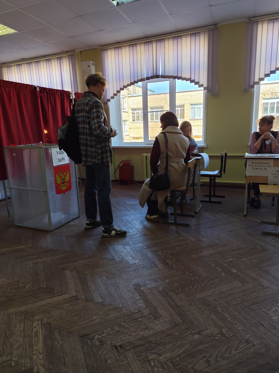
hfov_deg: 58.9
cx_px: 140
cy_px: 186
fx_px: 247
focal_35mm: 23
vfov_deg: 73.9
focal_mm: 6.19
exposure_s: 1/100
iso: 64
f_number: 1.65
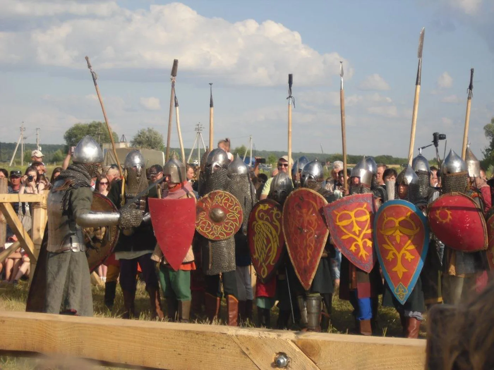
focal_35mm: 102
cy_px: 185
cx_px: 247
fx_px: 1456
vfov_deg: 14.5
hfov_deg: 19.3
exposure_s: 1/133
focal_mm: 18.28
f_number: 10.8
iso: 80
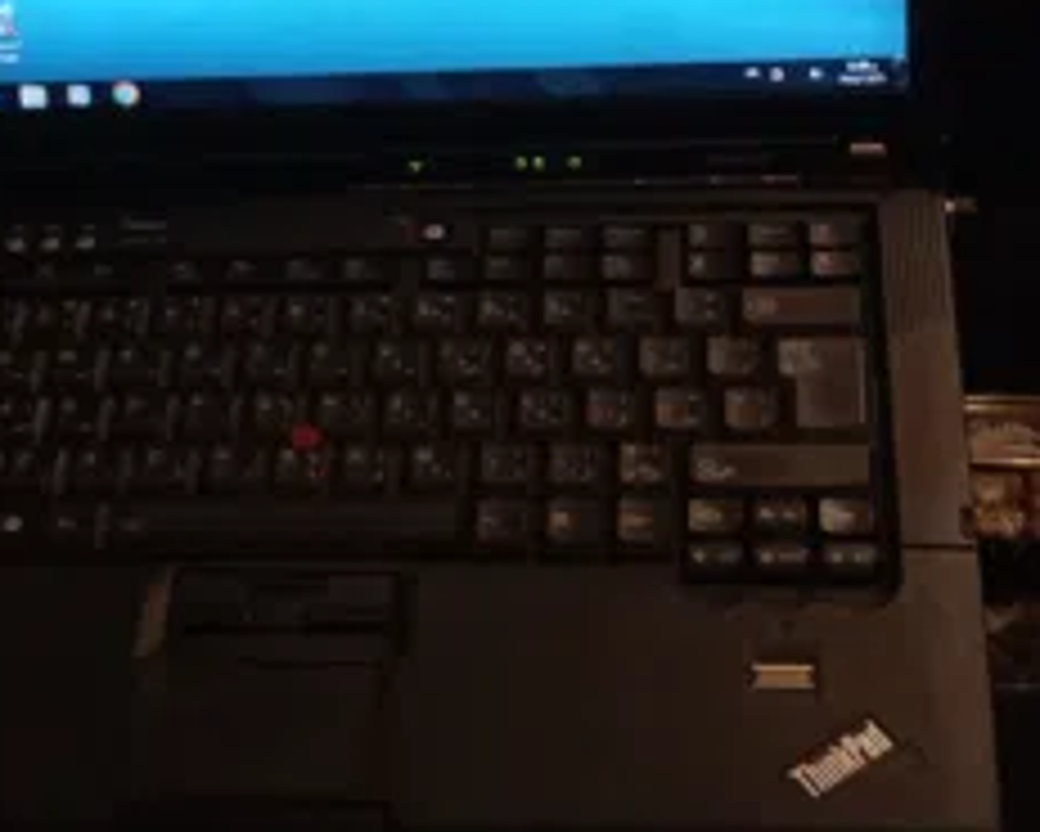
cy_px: 117
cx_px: 392
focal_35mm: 81
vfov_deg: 18.7
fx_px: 2494
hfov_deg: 23.5
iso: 190
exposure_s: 1/33.3
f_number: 1.8
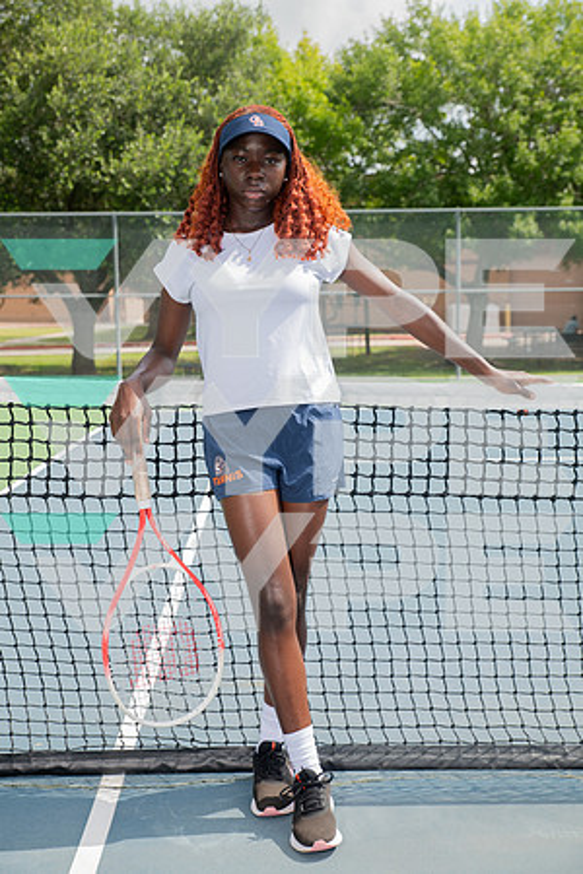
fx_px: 1166
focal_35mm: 48
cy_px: 437
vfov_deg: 41.1
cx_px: 292
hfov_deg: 28.1
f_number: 5.6
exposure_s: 1/400
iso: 100
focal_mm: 48
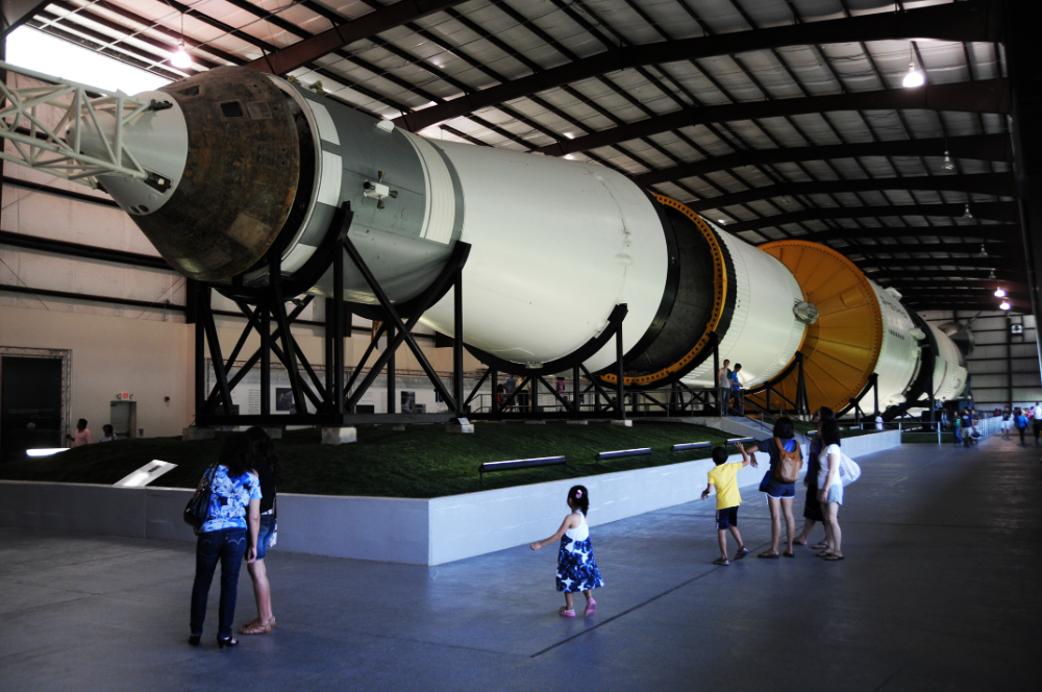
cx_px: 521
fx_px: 954
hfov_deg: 57.3
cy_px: 346
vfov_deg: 39.9
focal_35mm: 33
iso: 320
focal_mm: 22
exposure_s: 1/80
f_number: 3.8
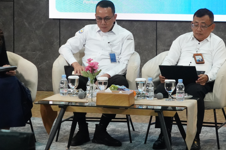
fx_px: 760
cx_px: 147
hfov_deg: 16.9
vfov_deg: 11.3
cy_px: 42
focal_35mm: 121
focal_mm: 65
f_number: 6.3
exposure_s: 1/250
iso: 12800
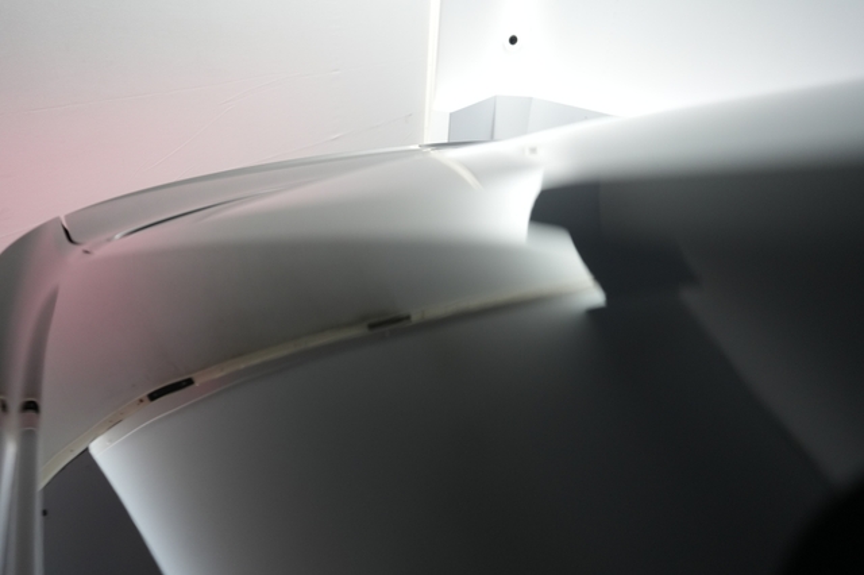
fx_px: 576
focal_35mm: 24
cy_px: 288
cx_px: 432
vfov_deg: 53.1
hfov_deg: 73.8
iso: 1600
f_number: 3.2
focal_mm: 24
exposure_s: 1/160
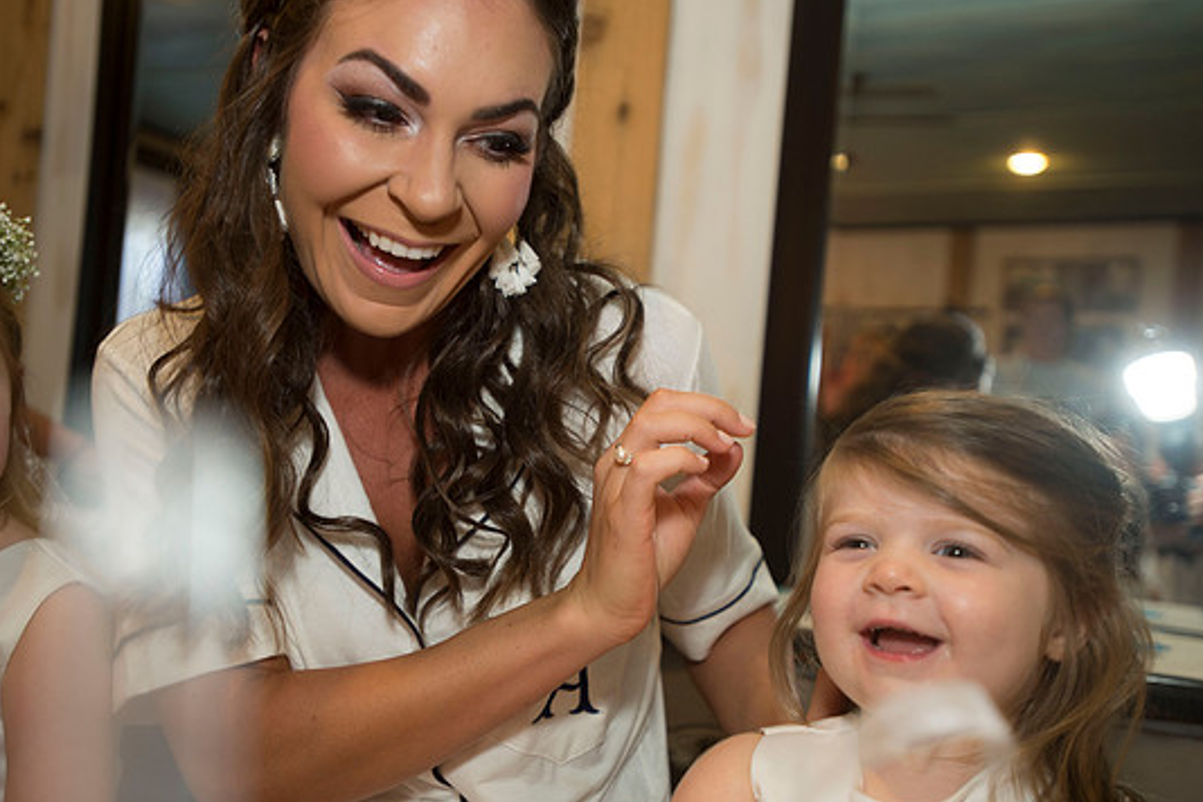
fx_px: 1270
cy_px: 433
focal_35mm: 38
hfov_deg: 50.7
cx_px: 592
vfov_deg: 35.0
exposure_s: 1/100
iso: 640
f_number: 2.8
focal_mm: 35
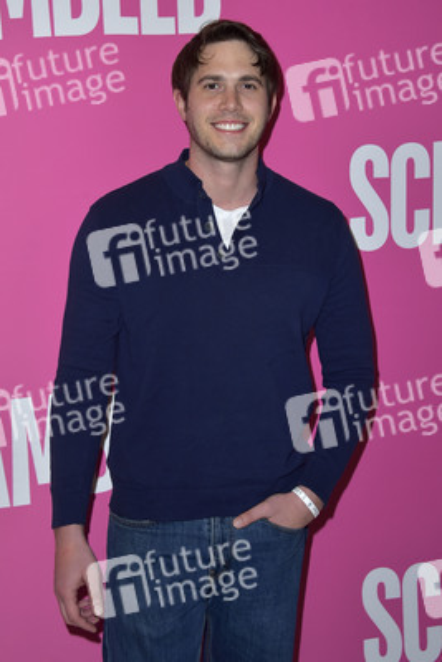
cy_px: 331
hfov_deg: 24.2
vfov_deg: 35.6
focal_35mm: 56
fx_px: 1030
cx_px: 221
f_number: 6.3
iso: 160
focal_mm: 56
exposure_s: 1/250
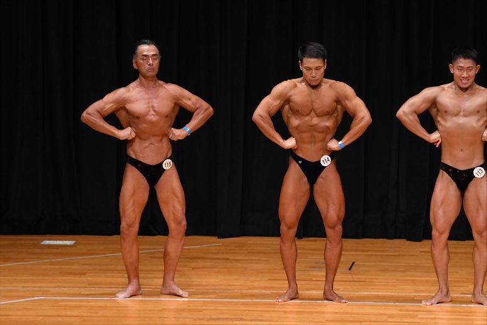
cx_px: 244
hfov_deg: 8.1
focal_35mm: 255
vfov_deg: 5.4
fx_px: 3448
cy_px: 162
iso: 3200
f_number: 5.6
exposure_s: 1/400
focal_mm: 170
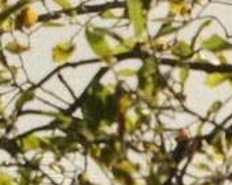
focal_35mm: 1065
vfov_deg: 1.4
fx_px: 7308
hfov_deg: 1.8
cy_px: -353
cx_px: -618
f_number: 16
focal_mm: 80
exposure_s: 1/240
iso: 1250
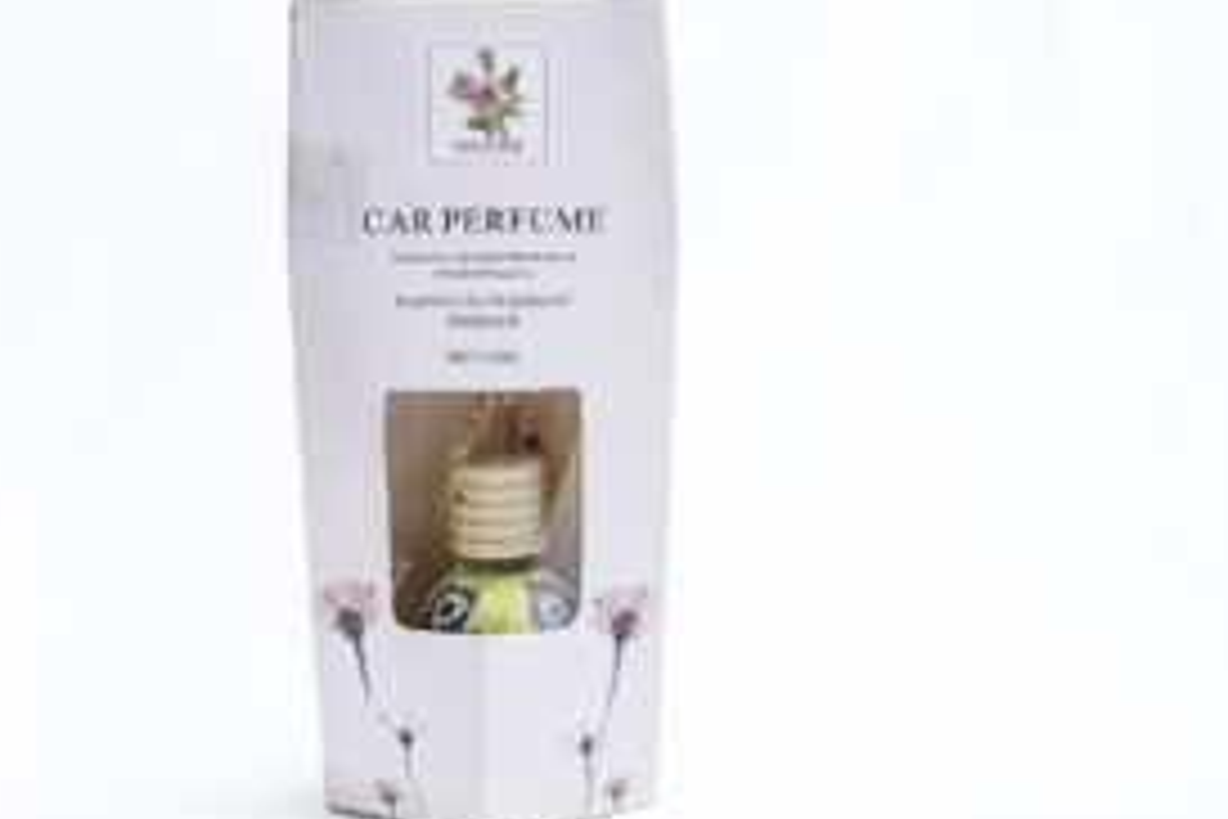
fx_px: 3274
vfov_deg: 14.2
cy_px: 344
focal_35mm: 96
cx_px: 499
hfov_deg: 21.2
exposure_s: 1/250
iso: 3200
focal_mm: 61
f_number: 8
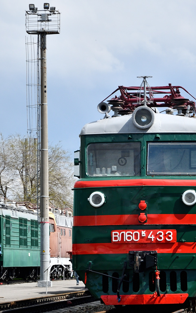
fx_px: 1289
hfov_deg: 8.7
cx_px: 161
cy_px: 169
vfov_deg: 13.8
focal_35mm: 151
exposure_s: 1/1000
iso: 200
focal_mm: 55
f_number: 7.1
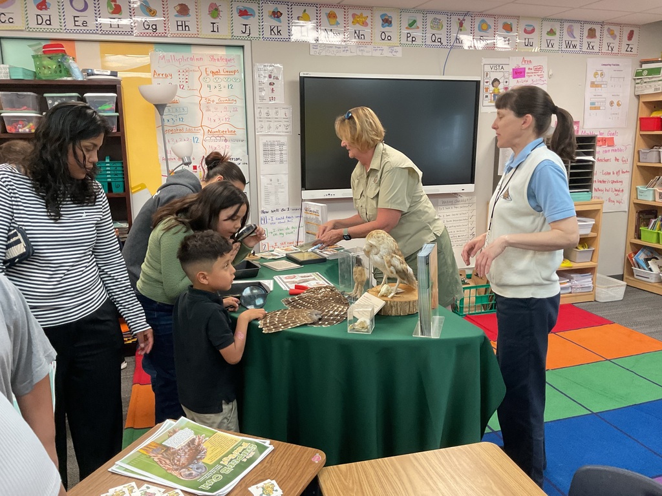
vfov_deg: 48.2
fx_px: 555
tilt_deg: -12.0
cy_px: 248
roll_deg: +1.2
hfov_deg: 61.7
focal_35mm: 29
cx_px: 331
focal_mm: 3
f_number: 1.8
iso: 125
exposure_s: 1/60
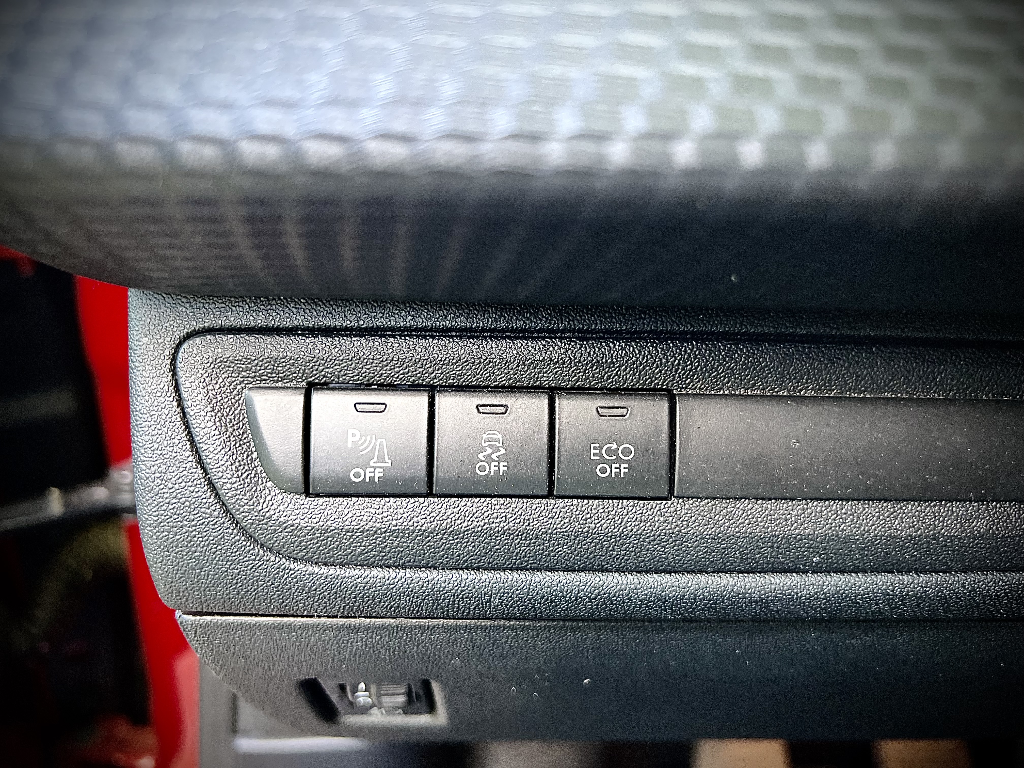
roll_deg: -1.9
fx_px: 769
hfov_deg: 67.3
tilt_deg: -34.9
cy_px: 384
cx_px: 512
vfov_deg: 53.1
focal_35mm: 26
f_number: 1.5
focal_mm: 5.7
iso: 320
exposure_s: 1/60
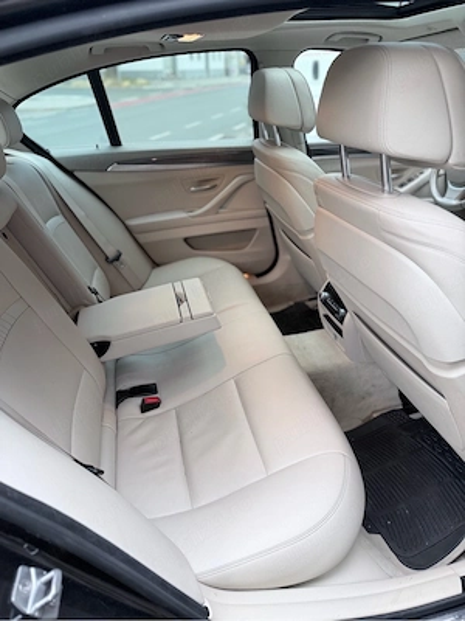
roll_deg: -0.1
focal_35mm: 24
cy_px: 310
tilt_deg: -29.7
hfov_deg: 56.8
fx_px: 430
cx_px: 232
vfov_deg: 71.6
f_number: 1.78
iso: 200
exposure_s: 1/79
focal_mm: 6.76
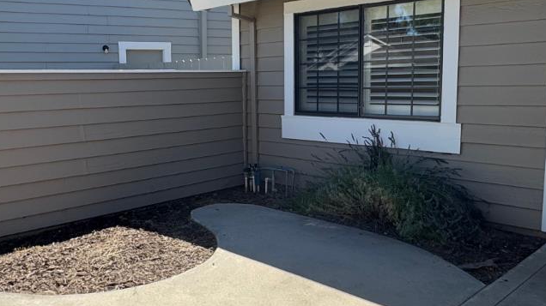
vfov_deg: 32.8
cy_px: 145
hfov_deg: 55.0
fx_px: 521
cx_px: 226
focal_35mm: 36
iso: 40
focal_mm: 2.22
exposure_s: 1/787
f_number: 2.2
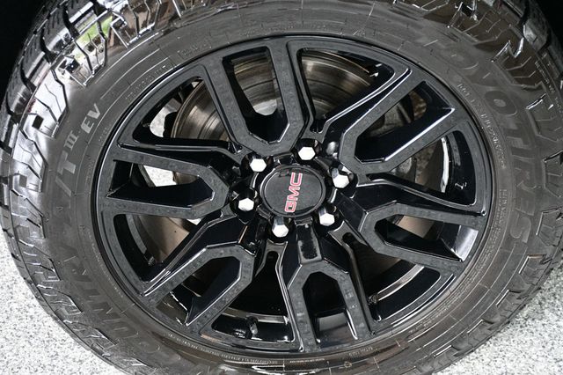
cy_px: 188
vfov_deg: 20.3
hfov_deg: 30.1
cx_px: 282
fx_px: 1047
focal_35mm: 67
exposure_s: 1/60
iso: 4500
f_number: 4.5
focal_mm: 45
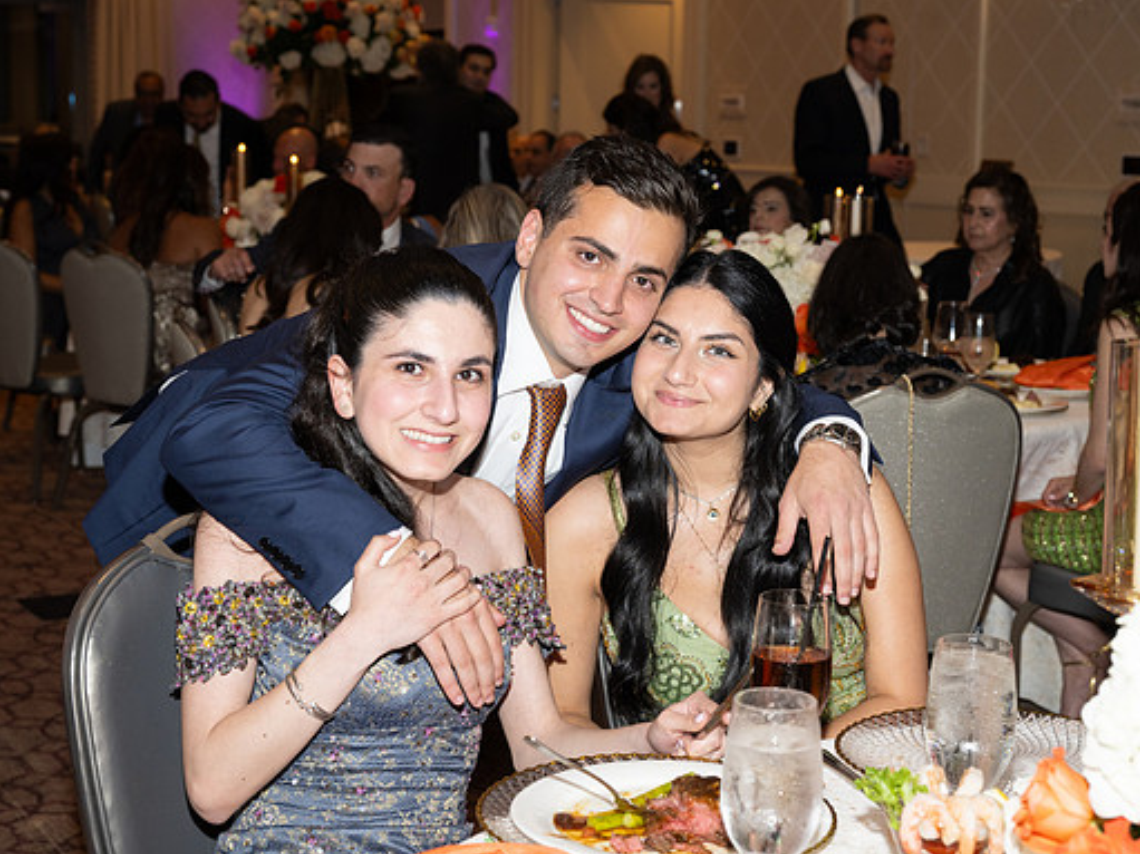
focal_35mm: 59
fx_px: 1943
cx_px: 627
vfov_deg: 24.8
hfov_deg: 32.7
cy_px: 429
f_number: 5.6
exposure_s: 1/100
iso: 800
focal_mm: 54
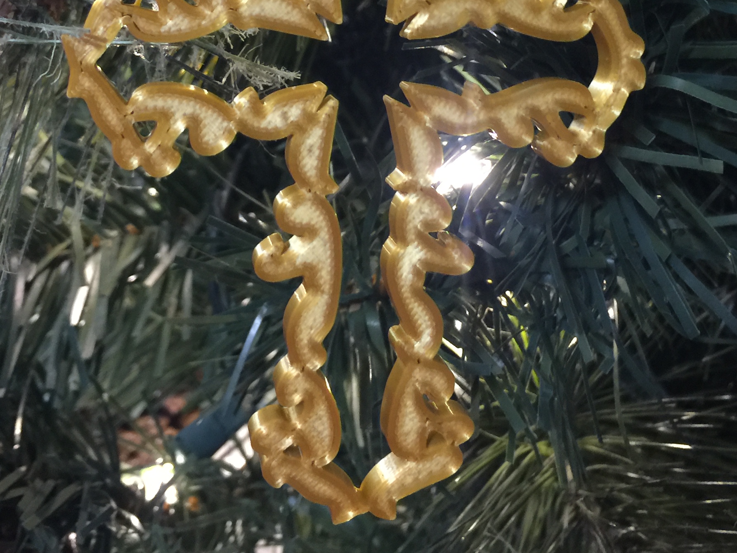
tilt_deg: -6.3
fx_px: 1128
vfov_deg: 26.7
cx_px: 357
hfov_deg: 36.2
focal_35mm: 53
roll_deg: +0.1
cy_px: 69
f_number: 2.2
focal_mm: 4.15
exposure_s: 1/4
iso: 80
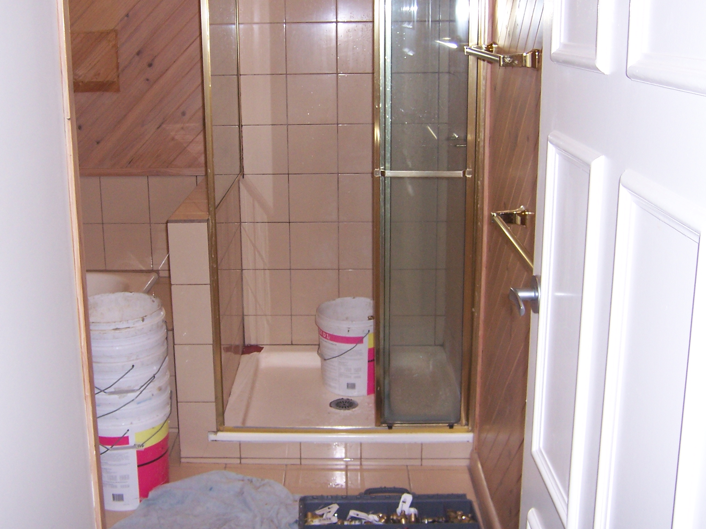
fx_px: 857
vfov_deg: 34.3
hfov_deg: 44.6
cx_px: 298
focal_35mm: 42
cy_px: 230
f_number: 2.8
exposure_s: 1/60
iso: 140
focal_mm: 5.5
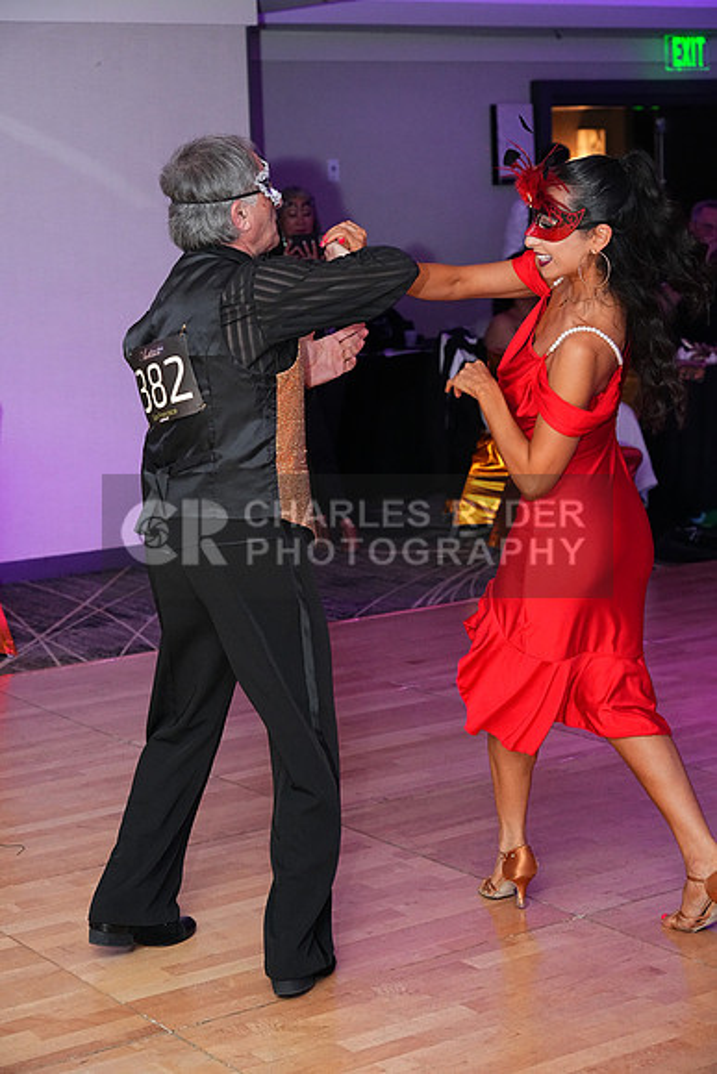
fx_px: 2090
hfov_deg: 19.5
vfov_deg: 28.8
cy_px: 537
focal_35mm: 70
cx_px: 358
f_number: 5
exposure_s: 1/250
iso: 5000
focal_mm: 70
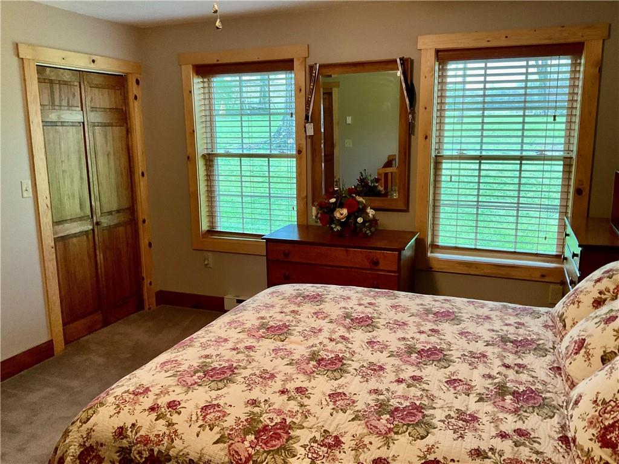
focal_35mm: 29
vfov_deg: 48.2
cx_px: 310
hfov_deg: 61.7
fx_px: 519
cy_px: 232
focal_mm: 3
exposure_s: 1/60
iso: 100
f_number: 1.8
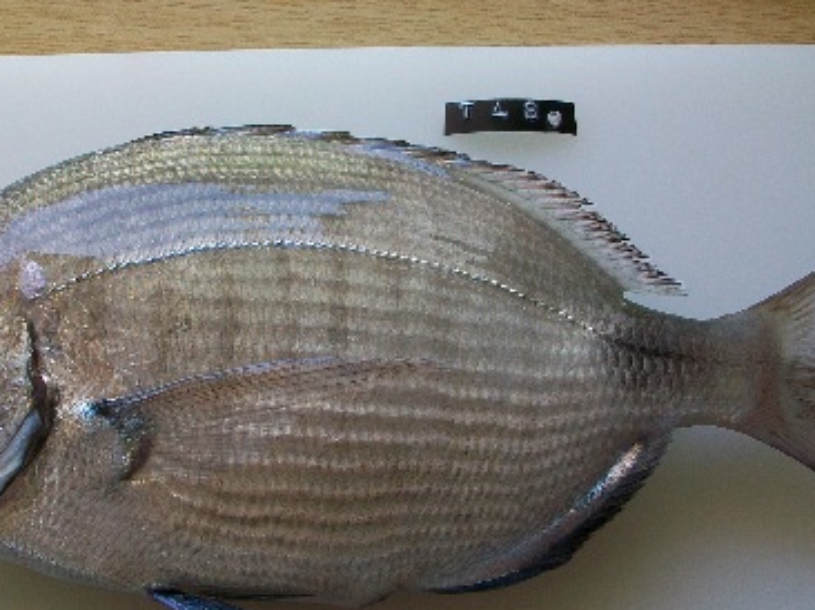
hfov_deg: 34.3
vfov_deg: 26.1
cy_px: 292
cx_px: 367
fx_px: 1318
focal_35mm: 56
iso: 64
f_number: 2.8
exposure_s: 1/100
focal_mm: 5.7
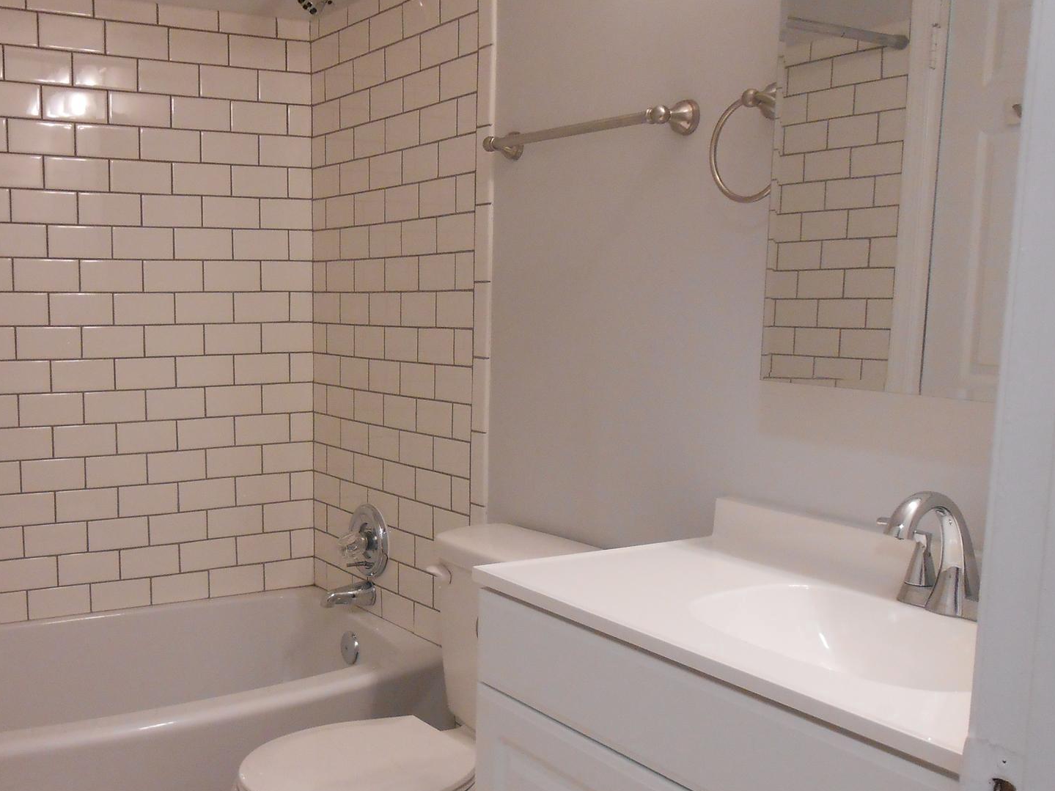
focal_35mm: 37
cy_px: 468
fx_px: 1128
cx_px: 383
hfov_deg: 49.6
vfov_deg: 38.5
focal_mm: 4.6
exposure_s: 1/30
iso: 250
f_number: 3.5
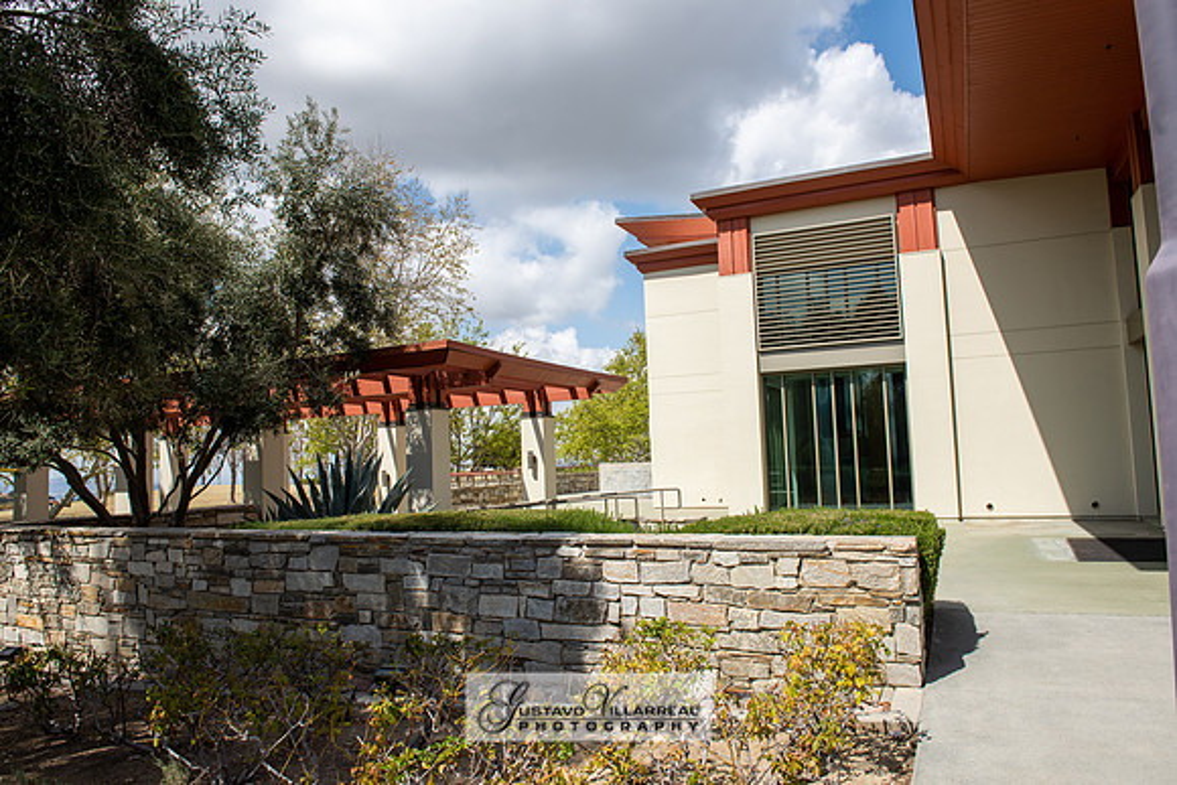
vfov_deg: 53.2
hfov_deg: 73.7
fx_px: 785
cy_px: 392
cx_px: 588
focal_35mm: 24
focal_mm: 24
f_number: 11
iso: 200
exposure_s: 1/400
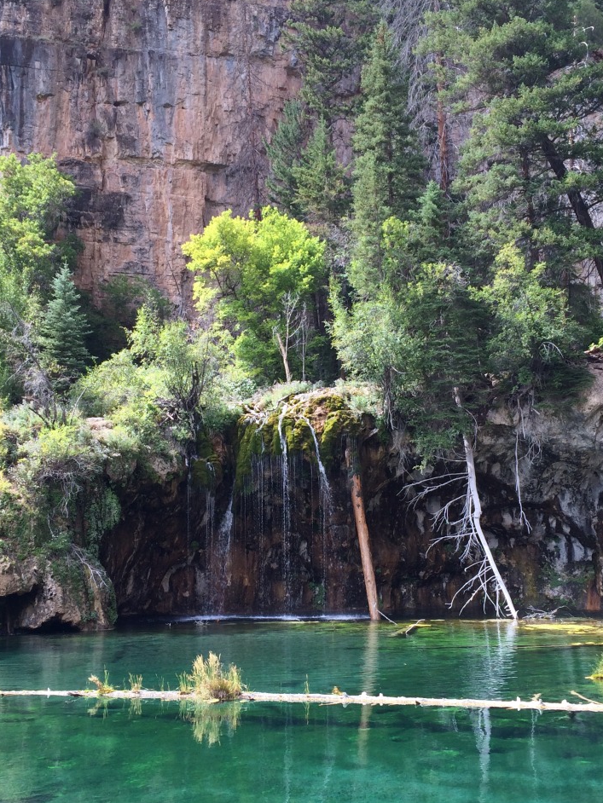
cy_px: 410
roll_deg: +1.0
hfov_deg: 34.4
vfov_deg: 44.8
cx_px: 281
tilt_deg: +8.4
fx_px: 975
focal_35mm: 42
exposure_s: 1/199
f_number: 2.2
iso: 32
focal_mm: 4.15
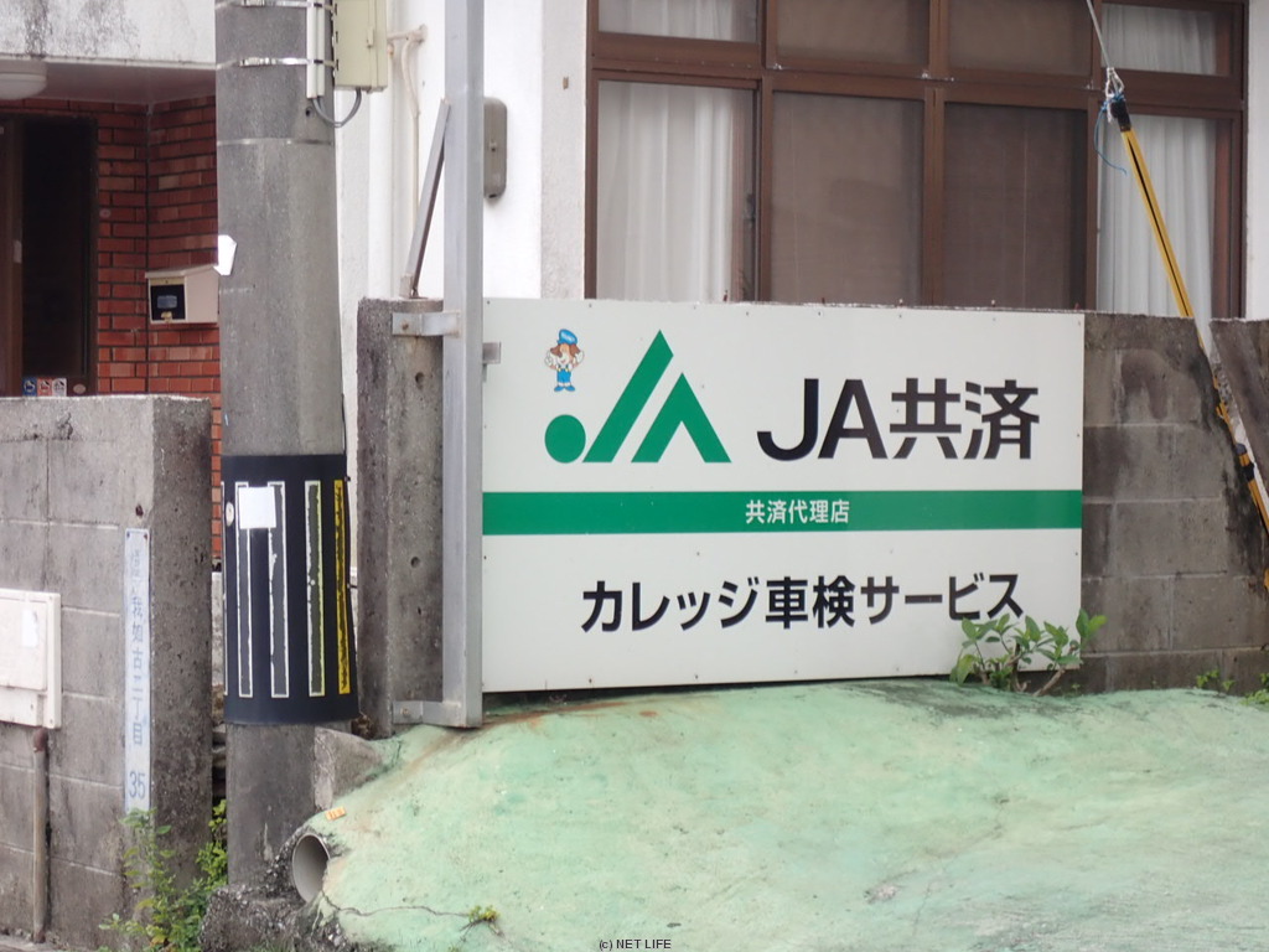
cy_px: 476
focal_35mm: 100
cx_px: 634
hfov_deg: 19.6
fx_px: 3666
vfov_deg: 14.8
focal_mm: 18
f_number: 4.9
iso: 160
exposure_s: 1/200
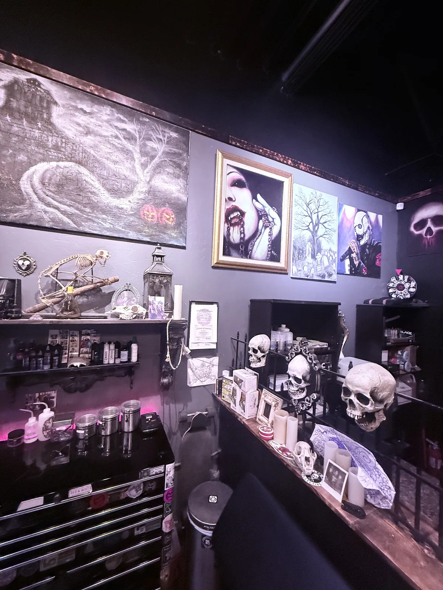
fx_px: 239
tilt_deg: +3.7
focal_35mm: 14
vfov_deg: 102.1
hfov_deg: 85.7
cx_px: 222
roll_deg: -1.4
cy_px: 295
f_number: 2.2
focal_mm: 2.22
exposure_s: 1/60
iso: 800
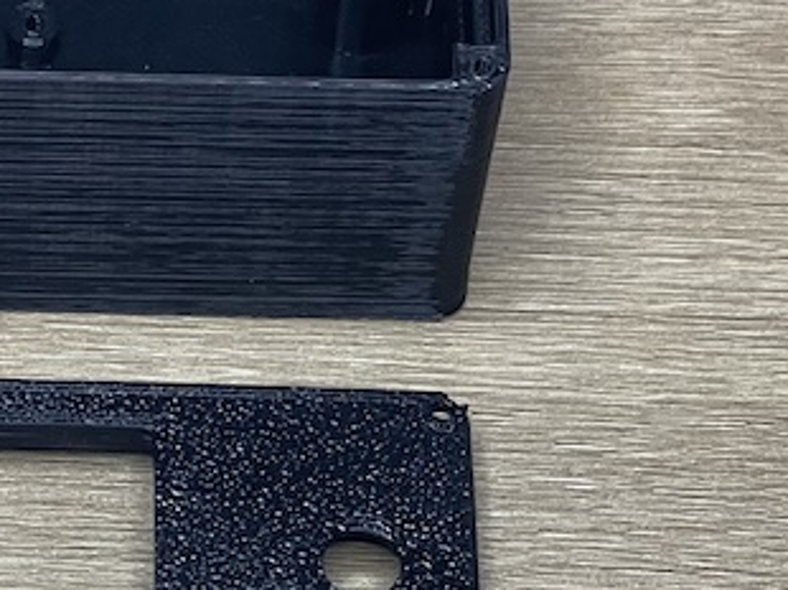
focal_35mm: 172
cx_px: -13
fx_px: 3912
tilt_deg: -59.9
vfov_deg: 8.6
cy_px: 593
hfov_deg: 11.4
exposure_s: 1/120
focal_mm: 6
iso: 200
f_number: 2
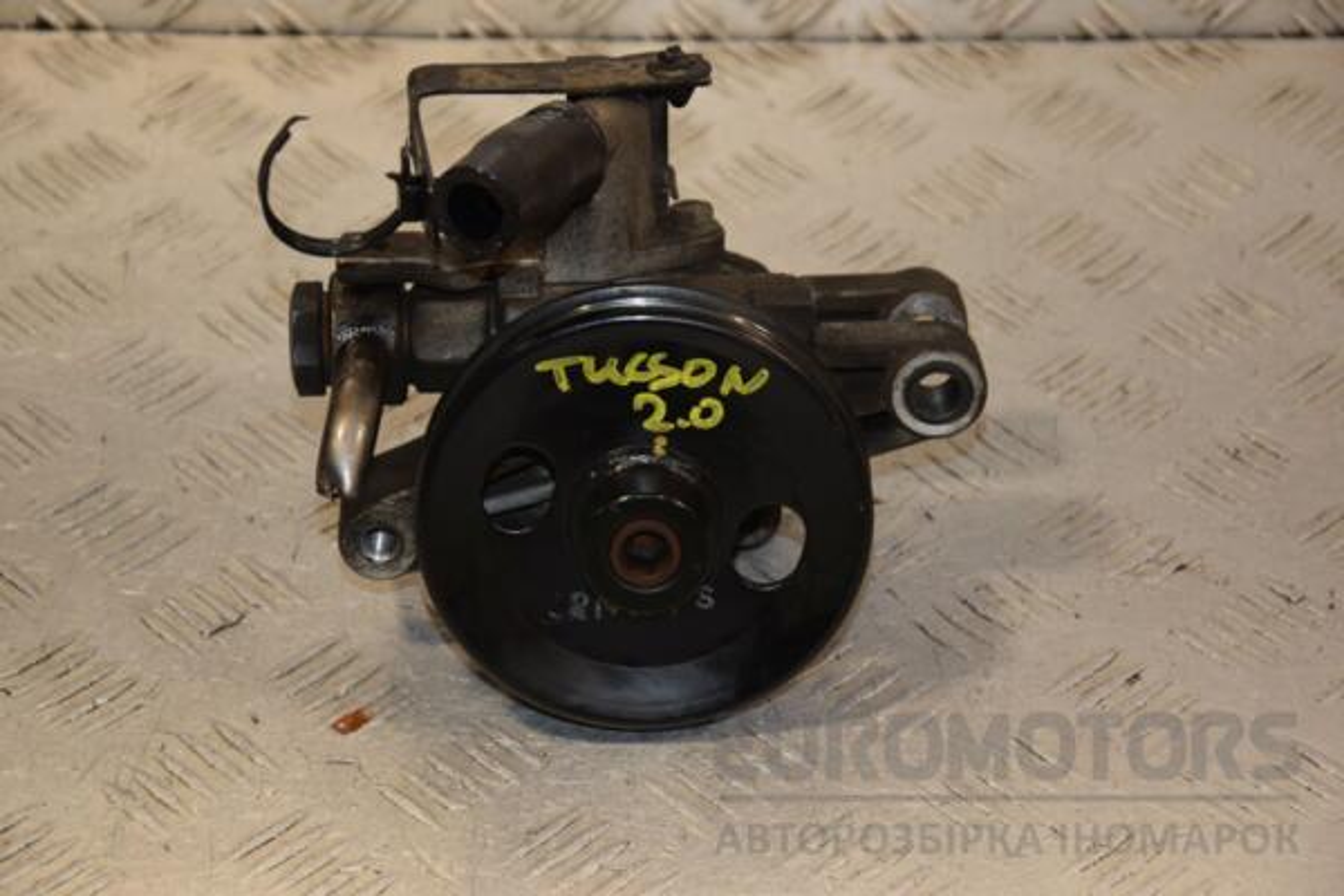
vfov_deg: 13.0
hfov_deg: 19.5
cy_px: 448
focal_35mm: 105
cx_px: 672
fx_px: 3920
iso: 800
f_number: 5.6
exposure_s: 1/200
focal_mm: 70
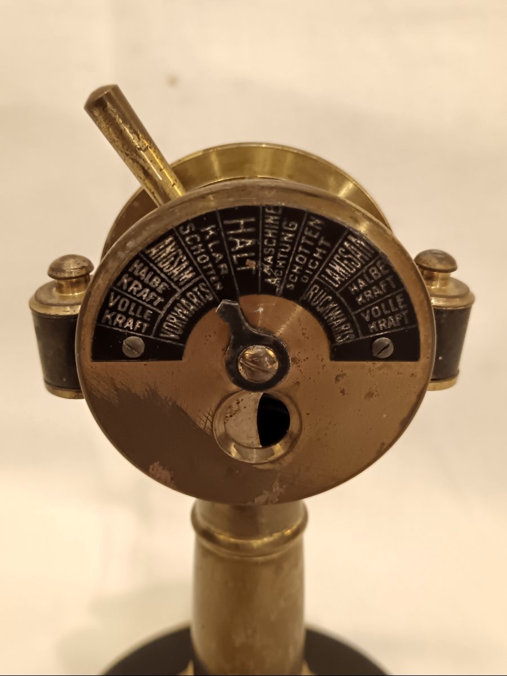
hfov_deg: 36.8
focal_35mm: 39
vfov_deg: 47.9
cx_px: 254
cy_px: 338
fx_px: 762
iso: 2266
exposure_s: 1/25
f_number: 1.9
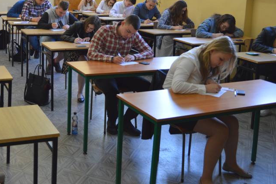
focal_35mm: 53
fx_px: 406
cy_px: 47
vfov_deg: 25.2
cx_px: 78
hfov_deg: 36.9
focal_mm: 22
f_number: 4
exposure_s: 1/60
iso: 400
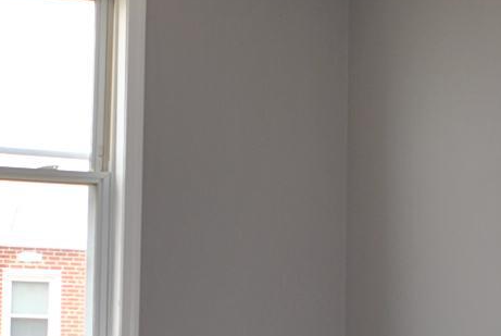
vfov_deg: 10.9
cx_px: 122
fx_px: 1756
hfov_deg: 16.2
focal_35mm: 126
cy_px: 274
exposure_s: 1/125
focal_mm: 20
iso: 100
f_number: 3.8
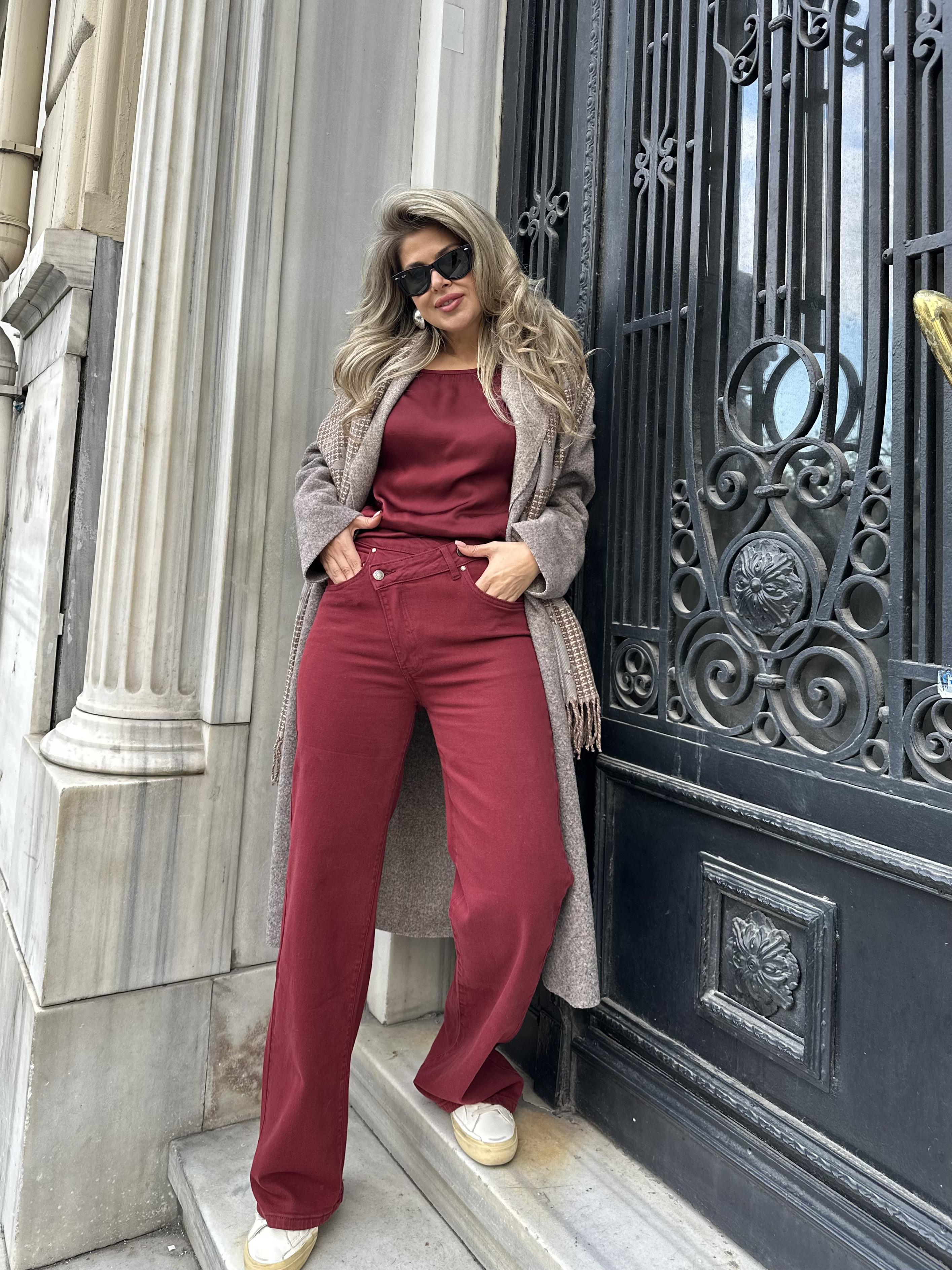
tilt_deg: -0.5
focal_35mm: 24
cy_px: 635
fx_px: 880
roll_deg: -3.7
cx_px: 476
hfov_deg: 56.8
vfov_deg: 71.6
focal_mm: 6.86
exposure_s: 1/233
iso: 64
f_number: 1.78
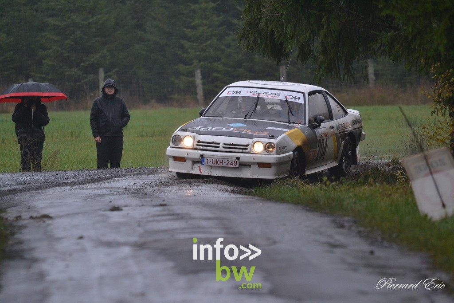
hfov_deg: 3.4
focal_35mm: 600
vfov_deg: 2.3
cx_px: 227
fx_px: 7567
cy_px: 152
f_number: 6.3
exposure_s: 1/500
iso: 900
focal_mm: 400
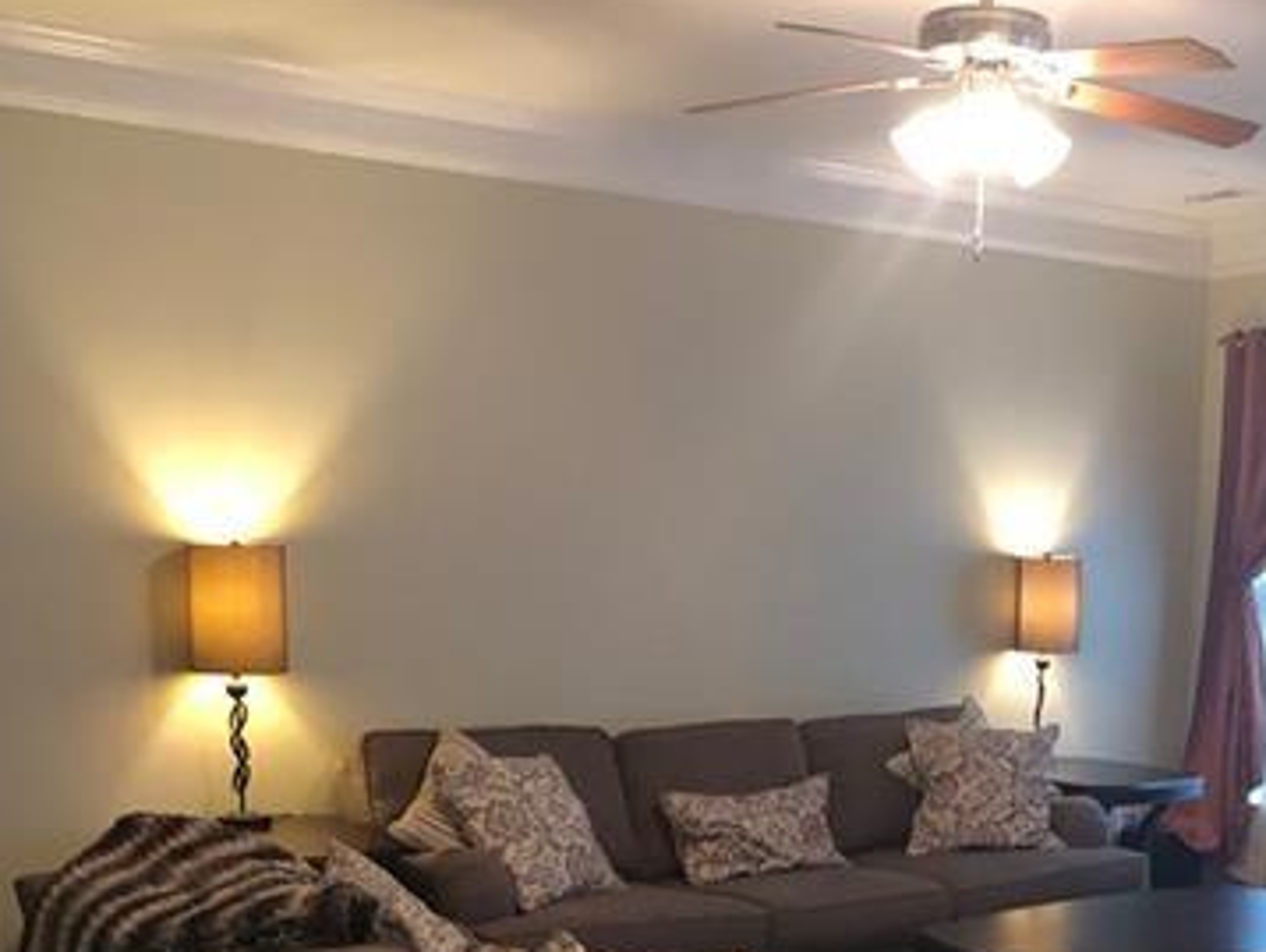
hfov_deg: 37.2
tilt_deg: -7.7
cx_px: 958
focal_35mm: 50
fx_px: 1830
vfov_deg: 28.2
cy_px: 828
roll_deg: -1.0
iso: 100
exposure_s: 1/15
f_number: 1.8
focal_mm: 3.99
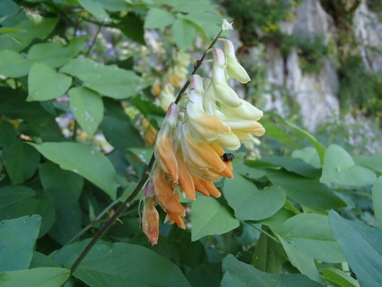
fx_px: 408
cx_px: 191
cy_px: 144
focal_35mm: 37
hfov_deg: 50.1
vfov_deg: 38.7
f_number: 4.7
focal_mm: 6.64
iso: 250
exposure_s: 1/160
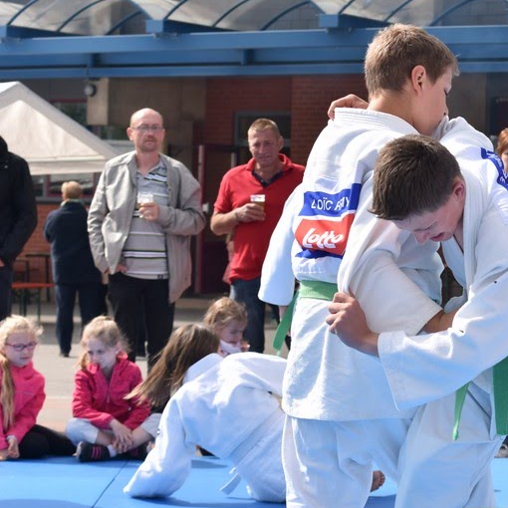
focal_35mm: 128
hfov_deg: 13.5
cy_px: 224
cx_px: 494
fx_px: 2125
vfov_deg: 13.6
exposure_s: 1/500
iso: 100
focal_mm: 50
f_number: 6.3
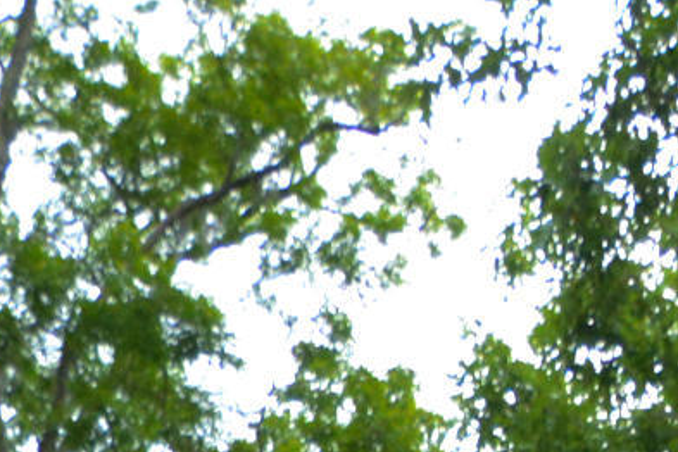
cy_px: 1572
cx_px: 726
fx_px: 5179
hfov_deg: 7.4
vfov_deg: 4.7
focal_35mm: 275
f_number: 29
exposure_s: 1/50
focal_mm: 24
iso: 100
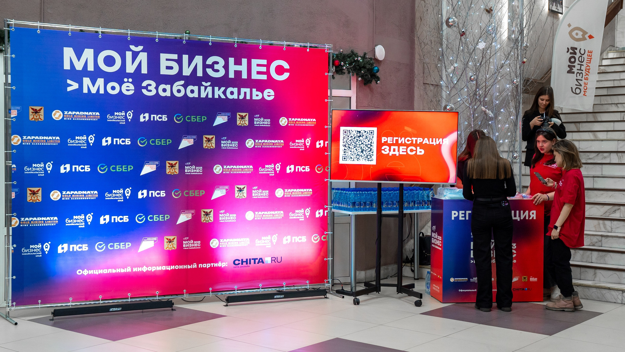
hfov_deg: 45.0
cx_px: 306
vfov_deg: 26.3
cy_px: 176
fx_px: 754
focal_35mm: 45
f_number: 4
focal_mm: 28
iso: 1000
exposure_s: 1/100
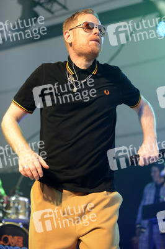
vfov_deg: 28.9
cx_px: 82
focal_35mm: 70
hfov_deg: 19.4
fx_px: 482
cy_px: 124
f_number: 2.8
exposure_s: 1/320
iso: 800
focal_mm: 70
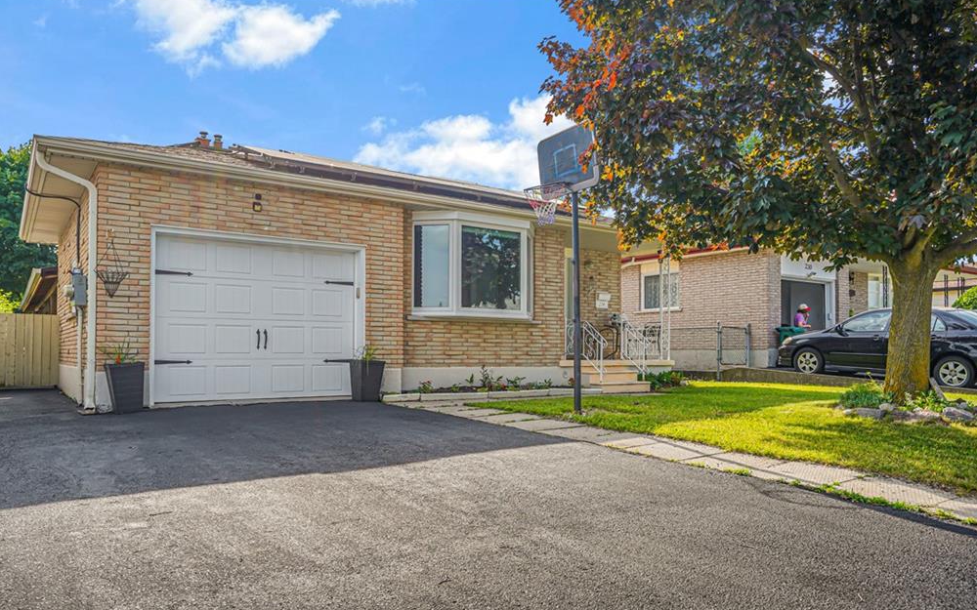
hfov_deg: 74.8
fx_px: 639
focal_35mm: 24
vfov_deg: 51.0
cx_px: 483
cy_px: 326
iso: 50
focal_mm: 23
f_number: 6.3
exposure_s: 1/80
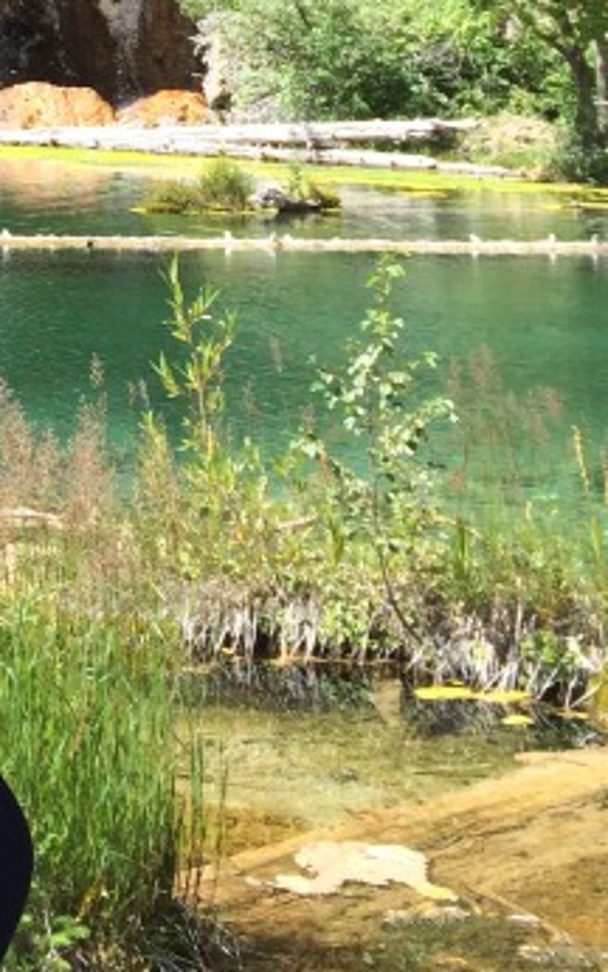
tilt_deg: +10.0
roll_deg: -0.1
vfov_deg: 19.5
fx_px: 2515
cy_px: -411
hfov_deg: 12.9
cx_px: -377
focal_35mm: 95
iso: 32
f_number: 2.2
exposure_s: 1/446
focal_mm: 4.15
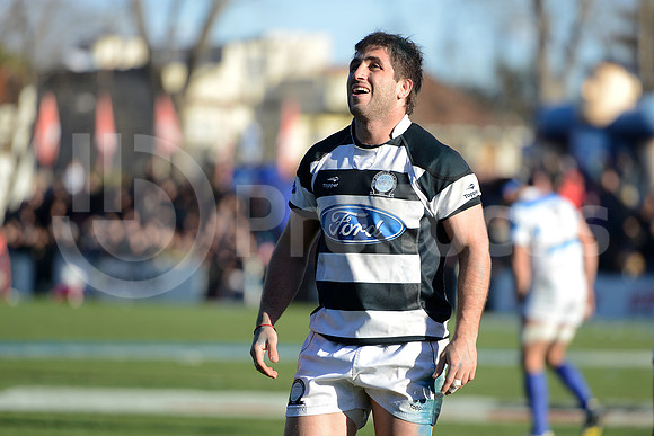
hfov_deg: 10.5
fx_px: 3543
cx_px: 327
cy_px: 218
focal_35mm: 195
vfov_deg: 7.0
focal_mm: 195
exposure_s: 1/1600
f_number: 2.8
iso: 320
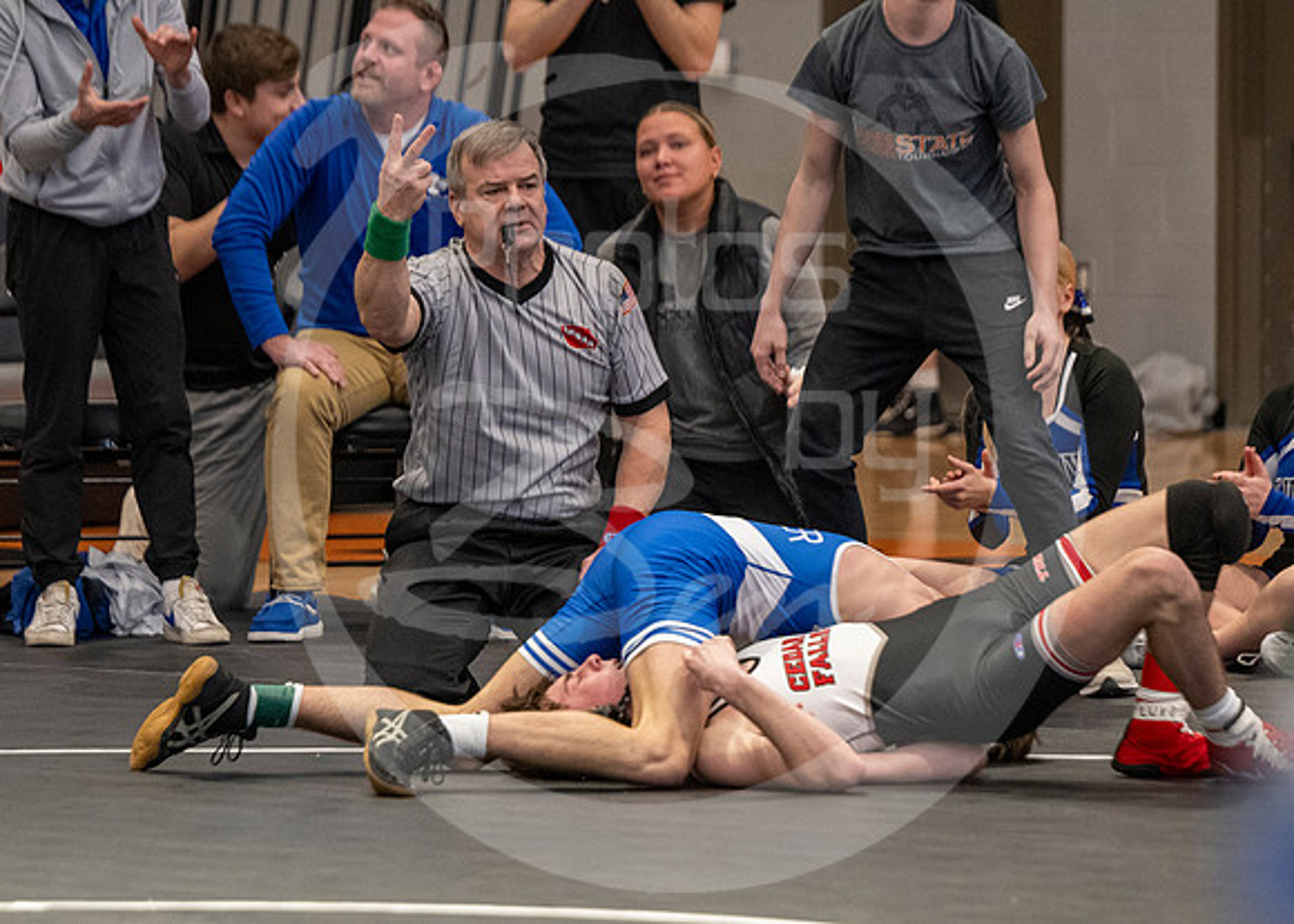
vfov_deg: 5.4
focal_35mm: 265
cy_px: 848
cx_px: 626
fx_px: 9753
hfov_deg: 7.6
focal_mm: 135
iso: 3200
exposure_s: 1/1000
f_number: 2.8
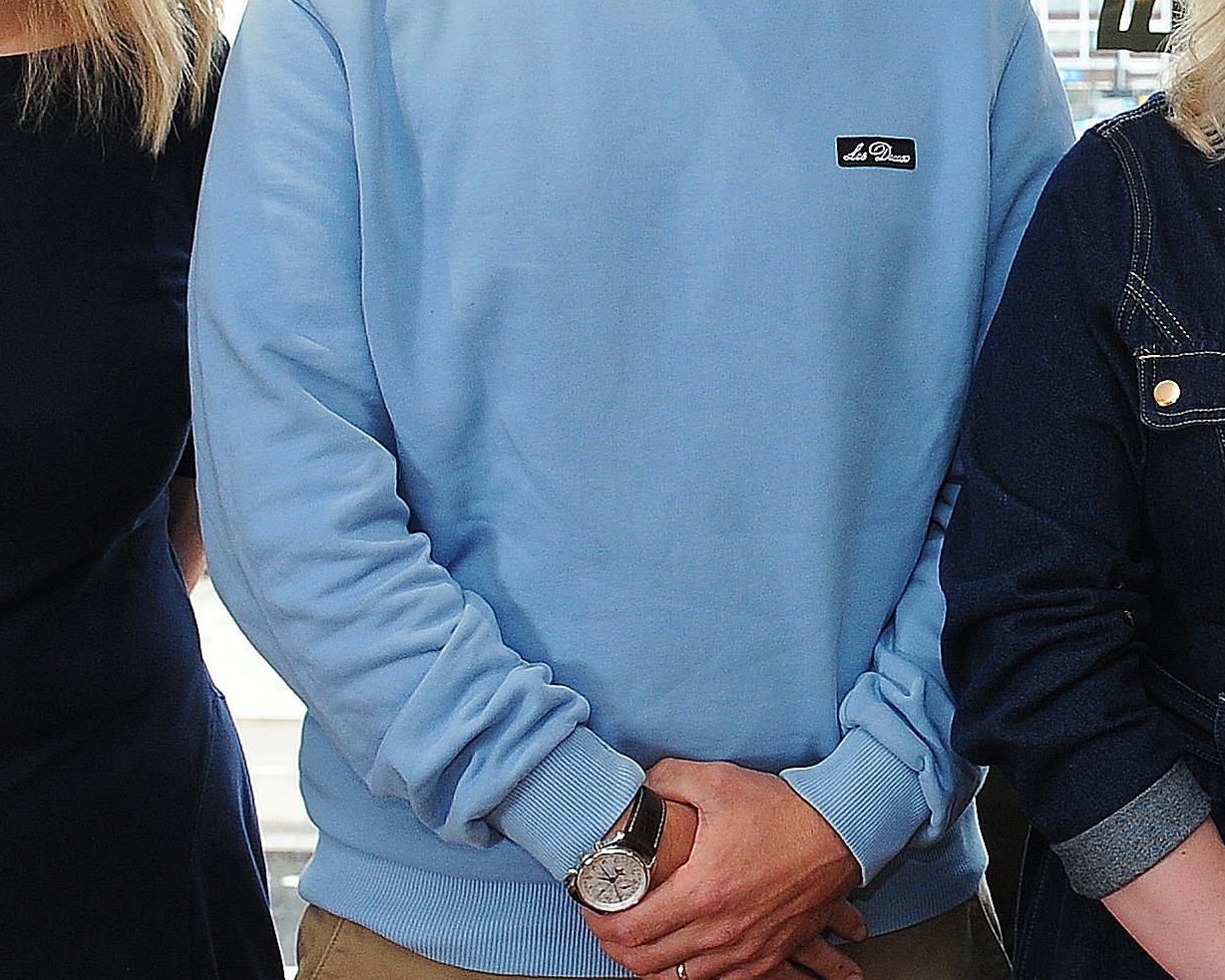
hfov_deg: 23.3
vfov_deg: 19.5
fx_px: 2829
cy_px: 204
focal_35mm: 78
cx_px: 1265
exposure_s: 1/40
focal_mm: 24
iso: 800
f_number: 5
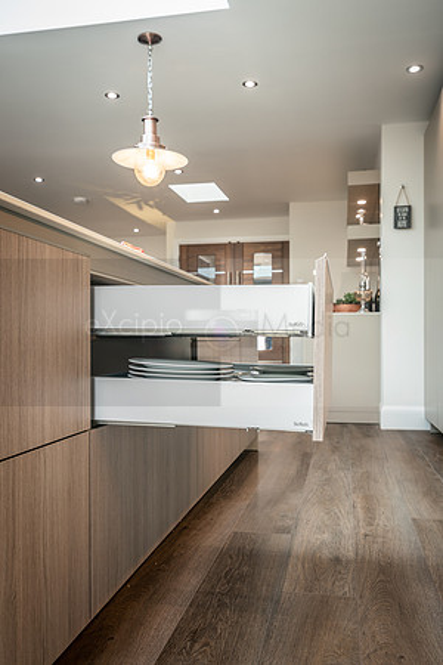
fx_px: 591
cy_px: 332
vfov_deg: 58.7
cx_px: 222
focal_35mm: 32
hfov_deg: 41.1
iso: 100
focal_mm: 32
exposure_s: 1/4
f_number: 7.1
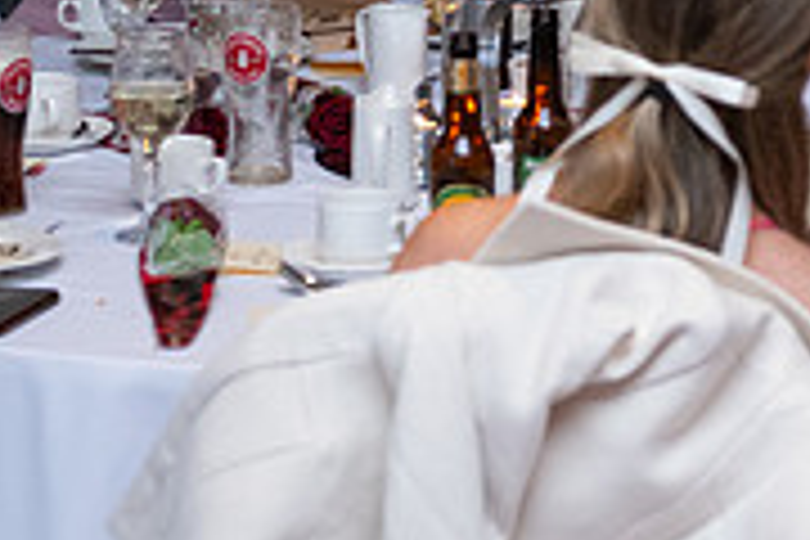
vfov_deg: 7.5
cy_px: -164
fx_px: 4050
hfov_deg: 11.3
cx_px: 752
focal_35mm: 180
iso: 1000
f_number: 3.5
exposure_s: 1/160
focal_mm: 56
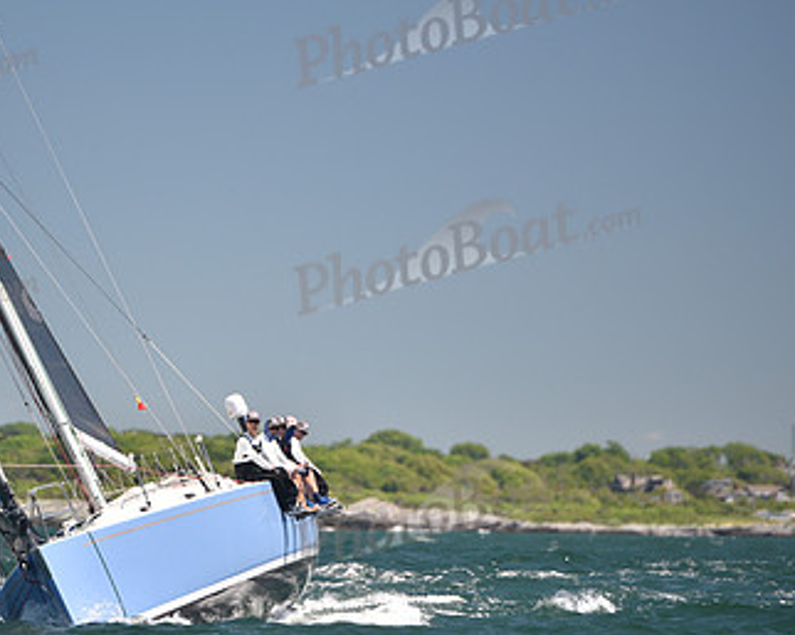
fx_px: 7757
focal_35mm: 330
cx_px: 168
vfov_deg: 4.7
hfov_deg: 5.9
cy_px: 414
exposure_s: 1/1000
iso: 200
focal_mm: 195
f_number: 2.8
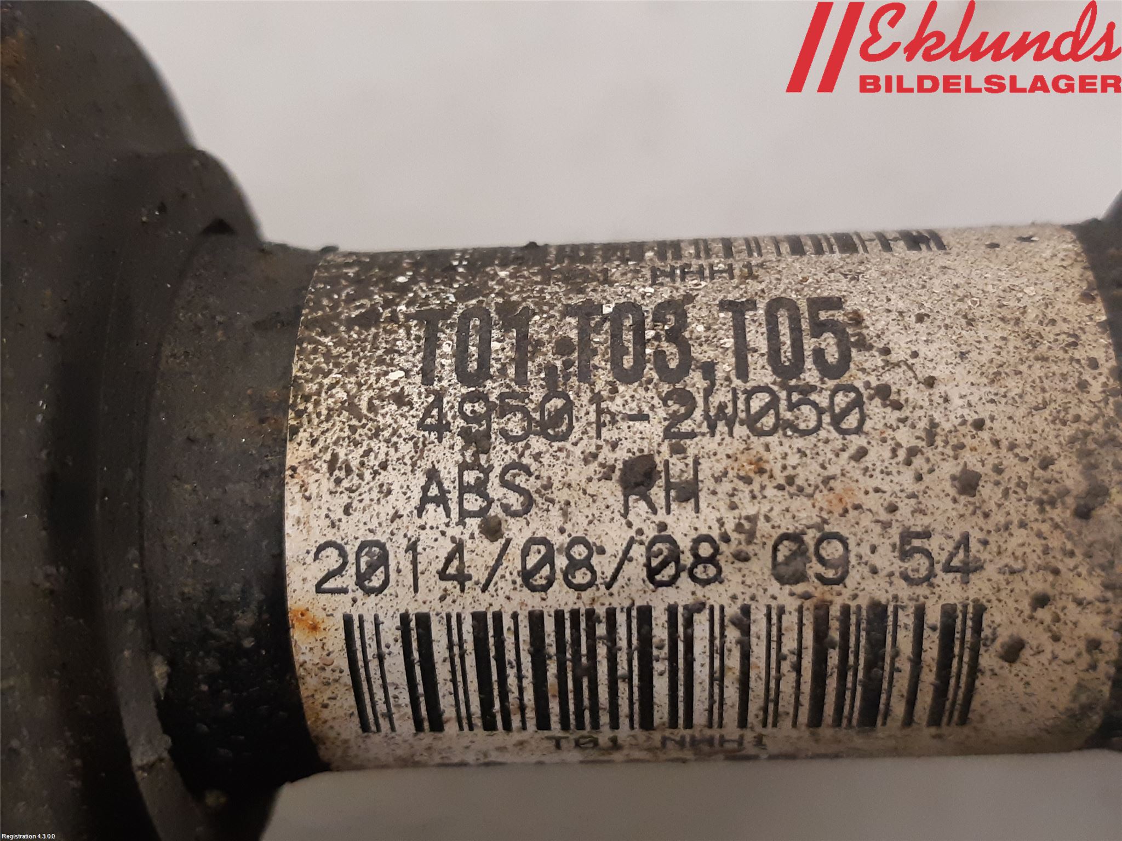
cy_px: 420
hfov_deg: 67.3
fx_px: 843
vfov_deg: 53.1
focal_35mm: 26
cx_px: 561
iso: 250
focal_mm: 3.93
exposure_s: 1/50
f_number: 1.7
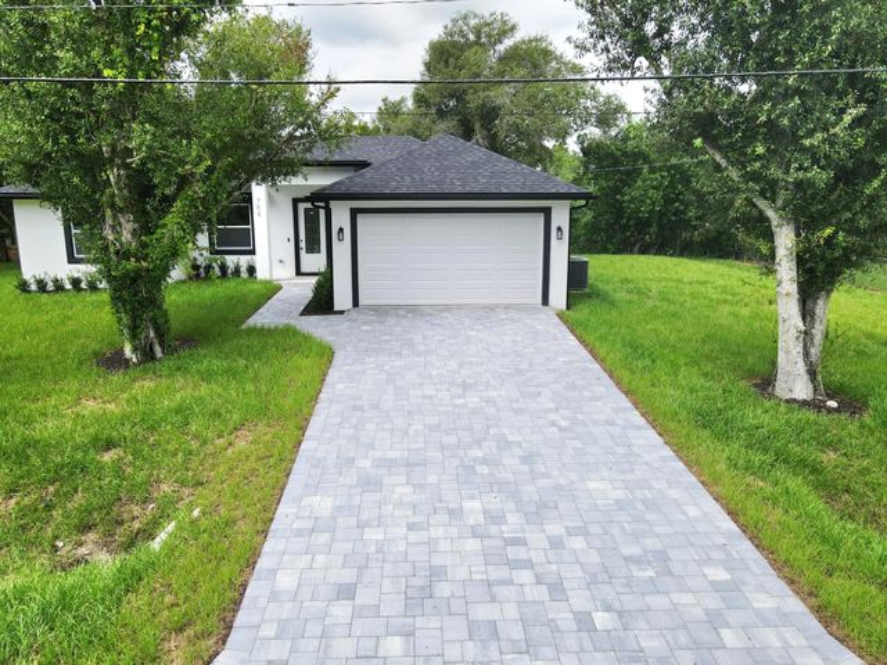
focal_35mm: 24
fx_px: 615
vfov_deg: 56.8
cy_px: 332
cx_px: 444
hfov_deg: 71.6
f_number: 2.8
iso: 100
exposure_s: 1/667
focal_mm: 4.5
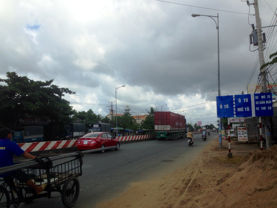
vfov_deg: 42.9
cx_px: 138
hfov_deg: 55.4
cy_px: 104
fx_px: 264
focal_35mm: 33
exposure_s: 1/1391
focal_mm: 4.12
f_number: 2.4
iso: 50
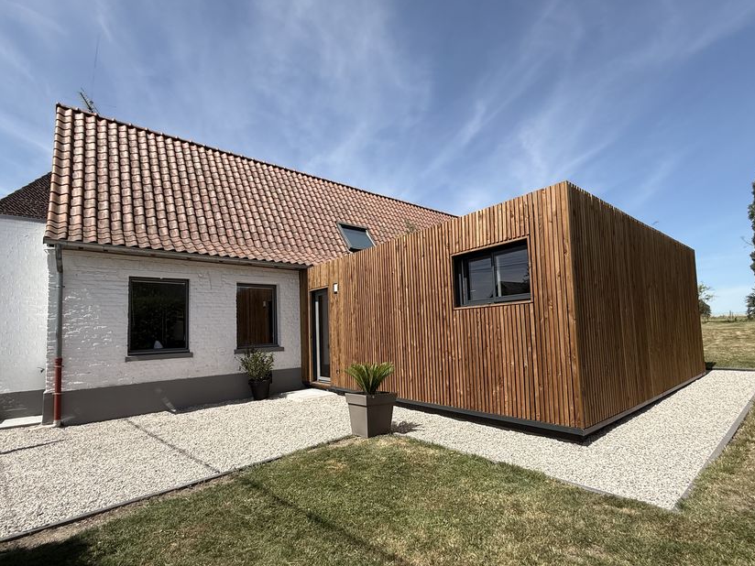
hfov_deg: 90.9
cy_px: 310
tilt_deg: +3.8
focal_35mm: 17
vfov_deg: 74.6
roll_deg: +2.2
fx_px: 371
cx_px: 399
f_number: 2.2
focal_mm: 2.22
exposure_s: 1/1613
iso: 50
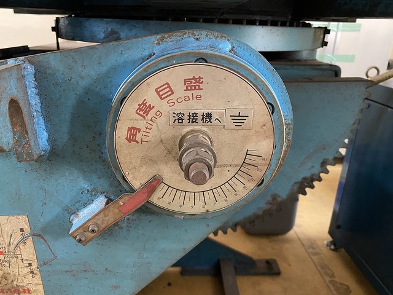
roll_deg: -1.8
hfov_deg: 67.3
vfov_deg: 53.1
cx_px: 196
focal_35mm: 26
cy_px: 148
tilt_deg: -21.7
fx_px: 295
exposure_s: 1/32
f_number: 1.8
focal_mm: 4.25
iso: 640
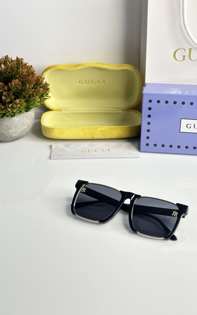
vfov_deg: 37.5
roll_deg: -0.6
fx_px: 464
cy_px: 157
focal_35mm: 54
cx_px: 117
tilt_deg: -29.6
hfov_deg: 23.9
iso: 160
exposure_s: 1/100
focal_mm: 6.86
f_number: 1.78
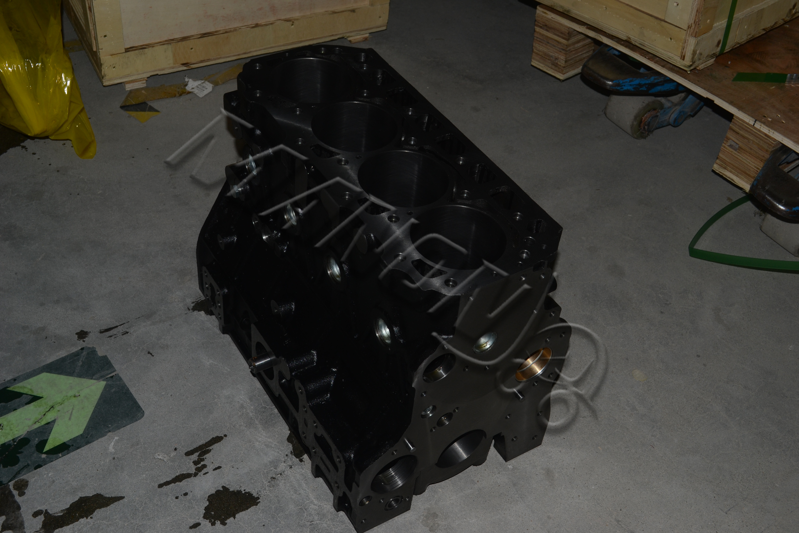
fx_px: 965
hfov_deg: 45.0
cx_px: 400
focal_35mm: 44
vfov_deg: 30.8
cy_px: 266
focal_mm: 29
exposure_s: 1/60
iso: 100
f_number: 8
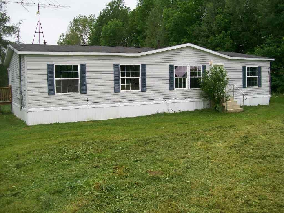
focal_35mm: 36
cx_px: 142
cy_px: 106
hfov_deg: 51.4
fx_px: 295
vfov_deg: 39.7
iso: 80
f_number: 2.7
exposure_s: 1/721
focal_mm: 6
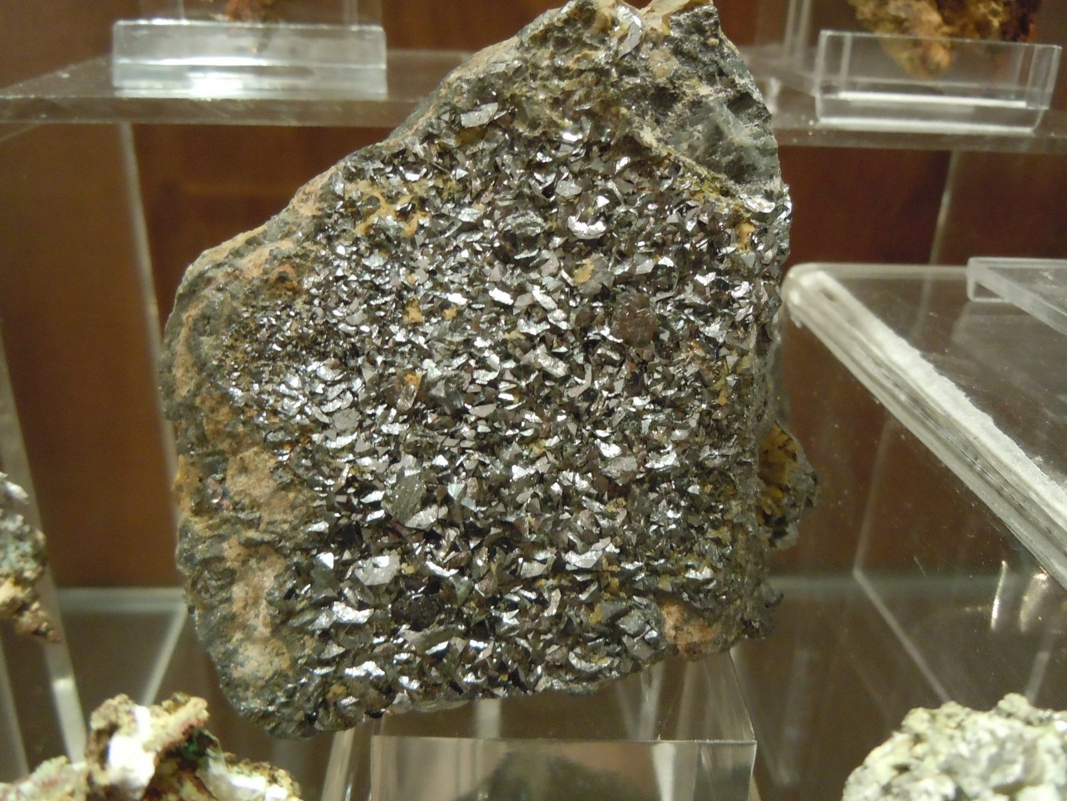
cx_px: 534
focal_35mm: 30
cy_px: 400
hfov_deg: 60.0
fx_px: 925
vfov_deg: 46.8
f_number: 3.5
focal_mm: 5.4
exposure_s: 1/30
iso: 800
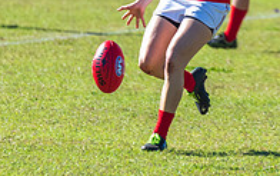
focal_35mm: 1304
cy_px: -21
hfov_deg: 1.6
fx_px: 9962
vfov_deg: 1.0
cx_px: 83
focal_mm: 360
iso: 800
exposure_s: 1/1600
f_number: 7.1
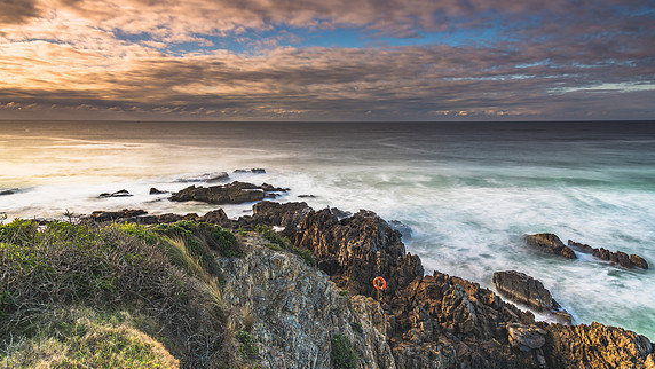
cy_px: 167
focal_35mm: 26
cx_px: 329
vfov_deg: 44.4
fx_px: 452
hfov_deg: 71.9
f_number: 8
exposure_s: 6
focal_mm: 24
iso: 40
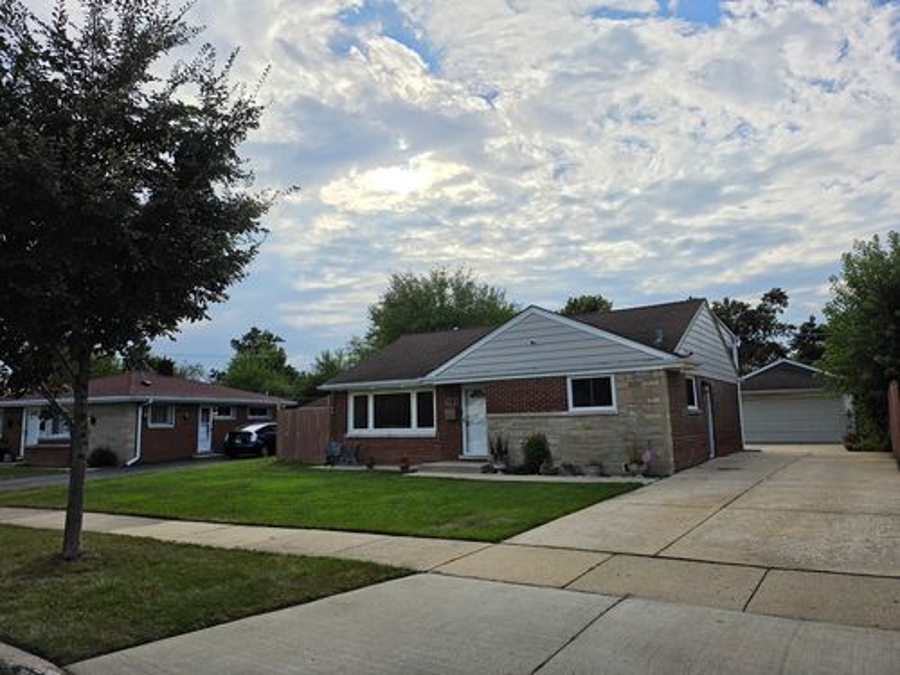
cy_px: 338
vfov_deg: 58.9
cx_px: 450
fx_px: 598
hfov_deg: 73.9
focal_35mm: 23
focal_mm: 6.5
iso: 25
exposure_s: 1/7939
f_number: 1.4
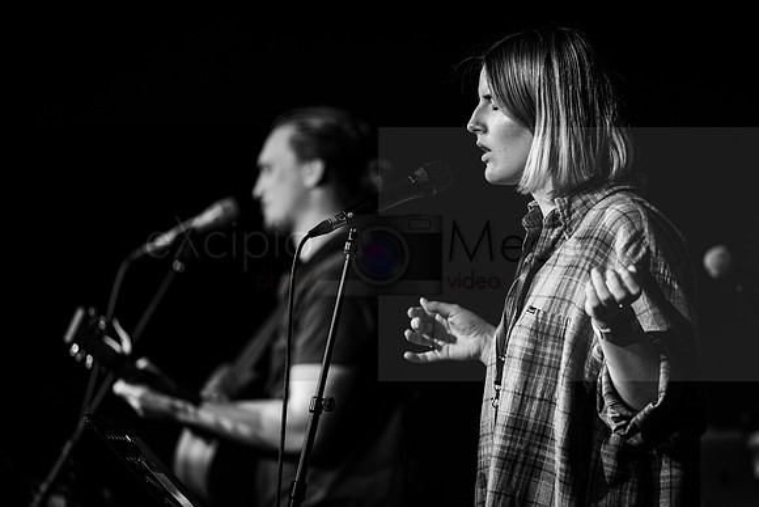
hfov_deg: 9.2
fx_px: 4712
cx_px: 424
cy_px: 264
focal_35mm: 223
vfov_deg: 6.2
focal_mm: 200
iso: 200
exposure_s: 1/60
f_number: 2.8
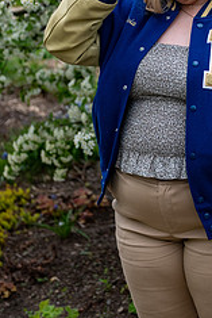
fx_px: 1737
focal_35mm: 197
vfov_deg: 10.4
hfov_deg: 7.0
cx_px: 190
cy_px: 42
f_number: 2.8
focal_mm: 68.7
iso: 250
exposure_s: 1/500
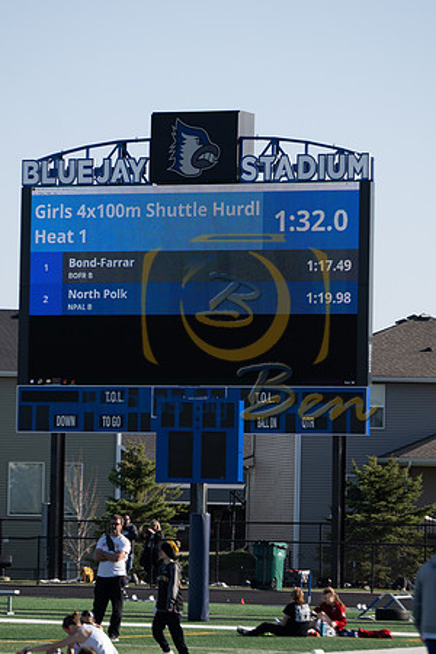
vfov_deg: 9.1
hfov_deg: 6.1
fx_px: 4087
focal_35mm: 225
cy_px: 327
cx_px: 218
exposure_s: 1/1250
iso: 100
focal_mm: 150
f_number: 3.2
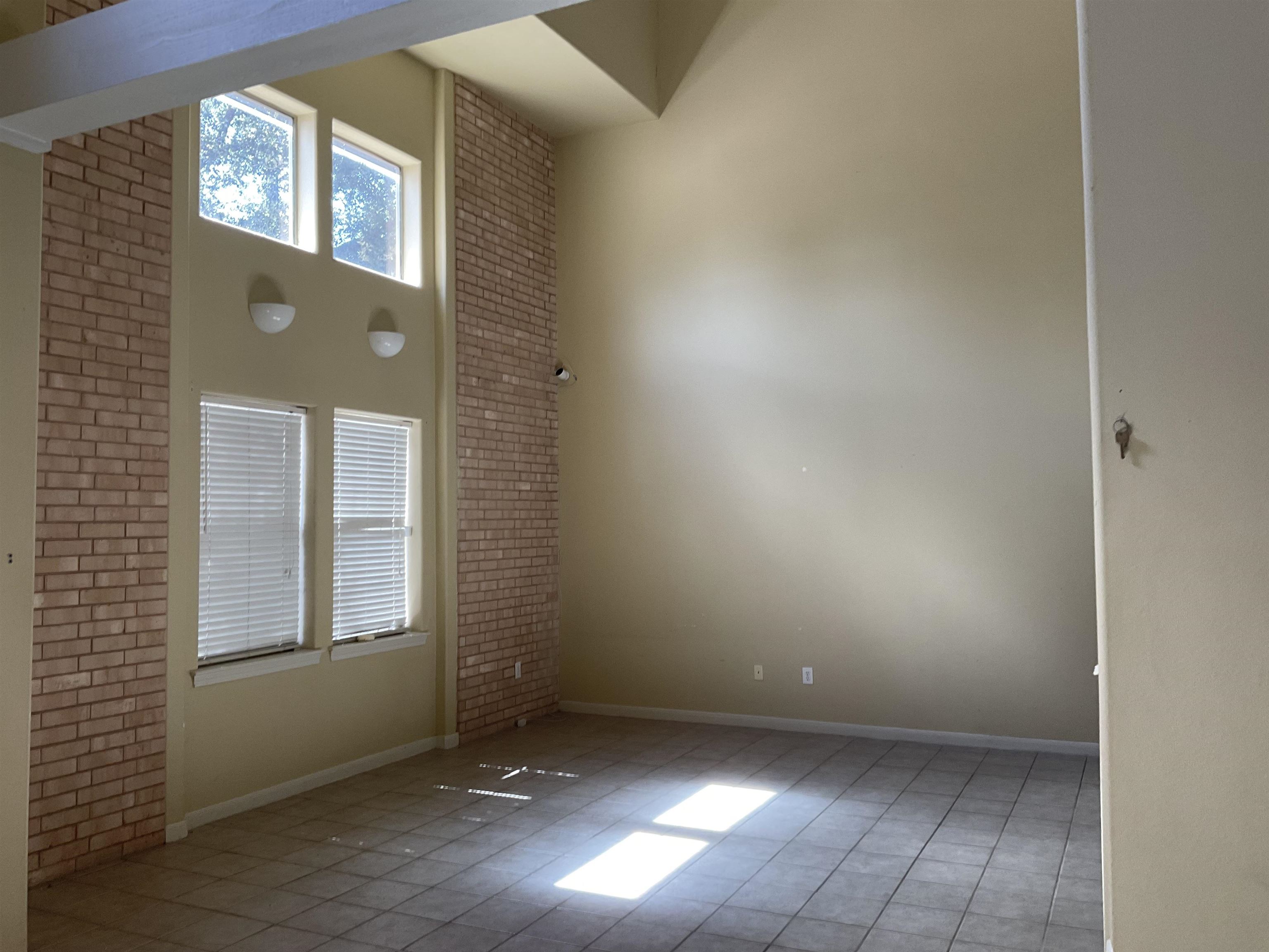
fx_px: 1063
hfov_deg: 61.7
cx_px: 634
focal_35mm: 29
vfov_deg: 48.2
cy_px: 476
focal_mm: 3
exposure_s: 1/60
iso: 50
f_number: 1.8
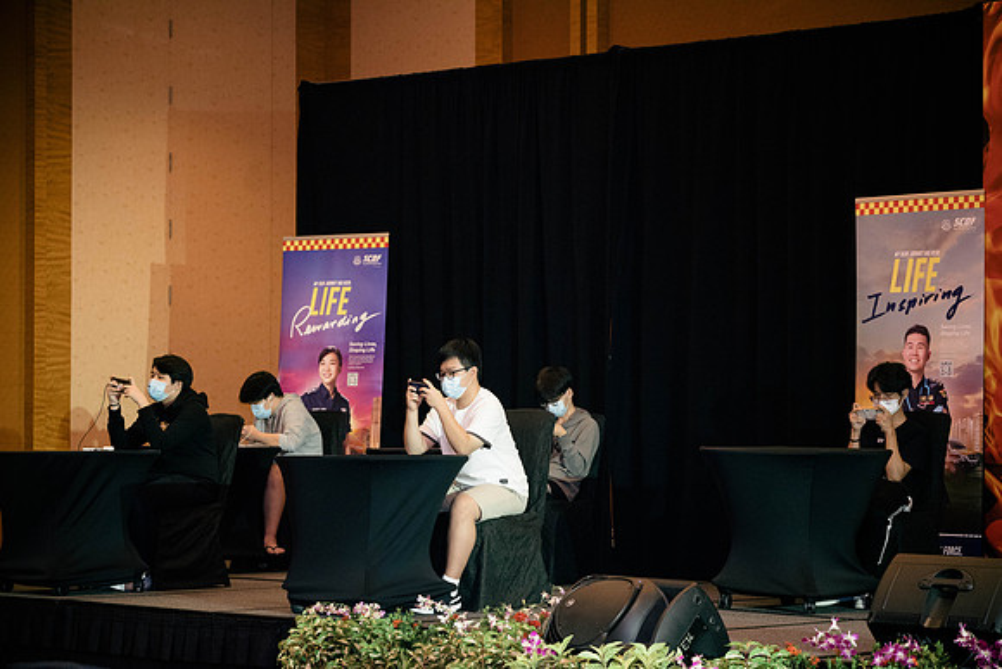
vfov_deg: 13.0
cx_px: 501
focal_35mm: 105
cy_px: 334
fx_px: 2923
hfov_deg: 19.5
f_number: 5.6
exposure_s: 1/125
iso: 4000
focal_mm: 105
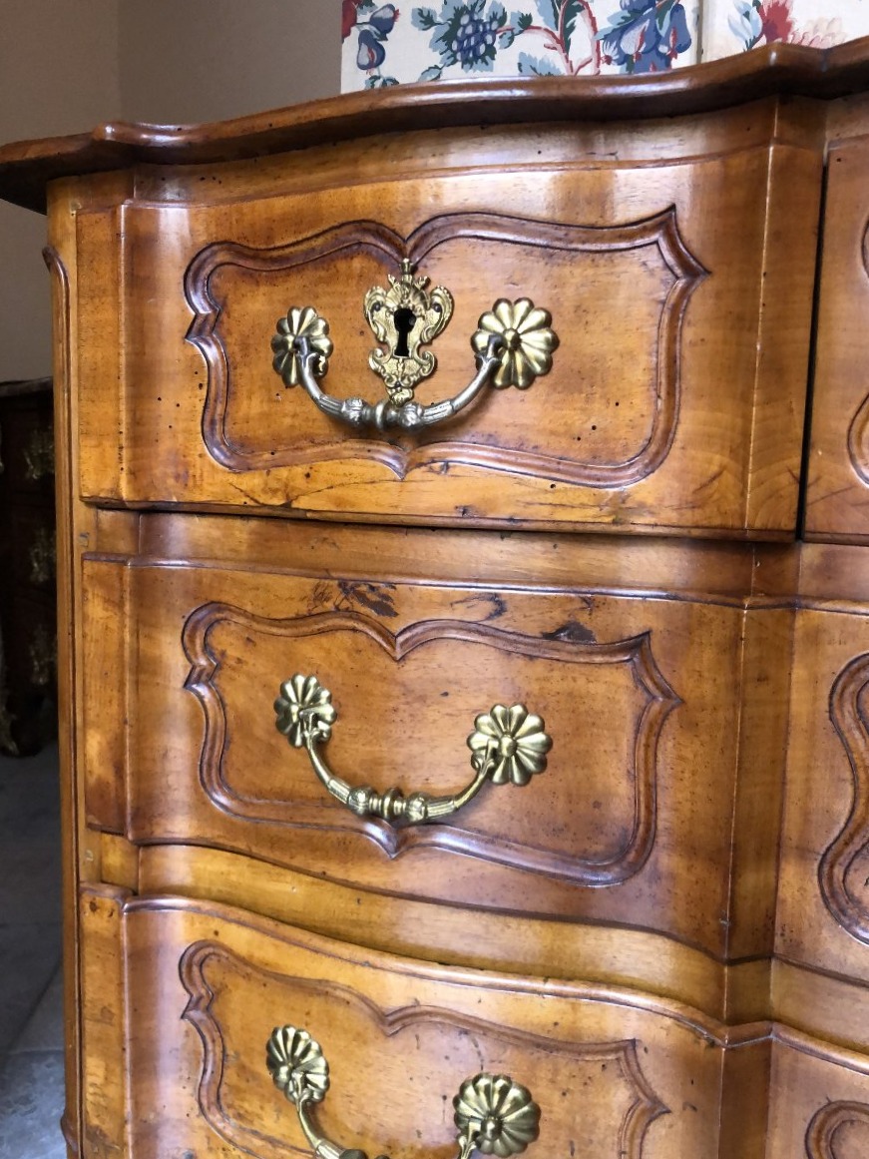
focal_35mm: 28
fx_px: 937
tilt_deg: -6.2
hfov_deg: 49.8
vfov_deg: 63.4
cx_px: 434
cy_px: 580
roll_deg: +0.8
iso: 250
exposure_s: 1/50
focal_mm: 4
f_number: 1.8
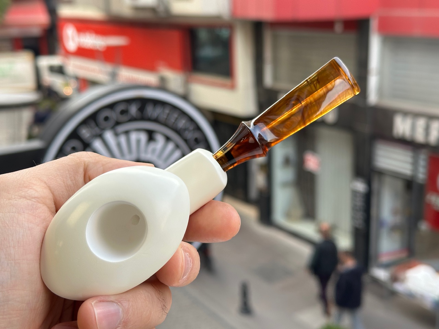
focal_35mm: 48
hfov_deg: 39.7
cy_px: 164
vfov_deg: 30.3
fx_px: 609
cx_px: 220
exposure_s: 1/287
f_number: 1.78
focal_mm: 6.86
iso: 64
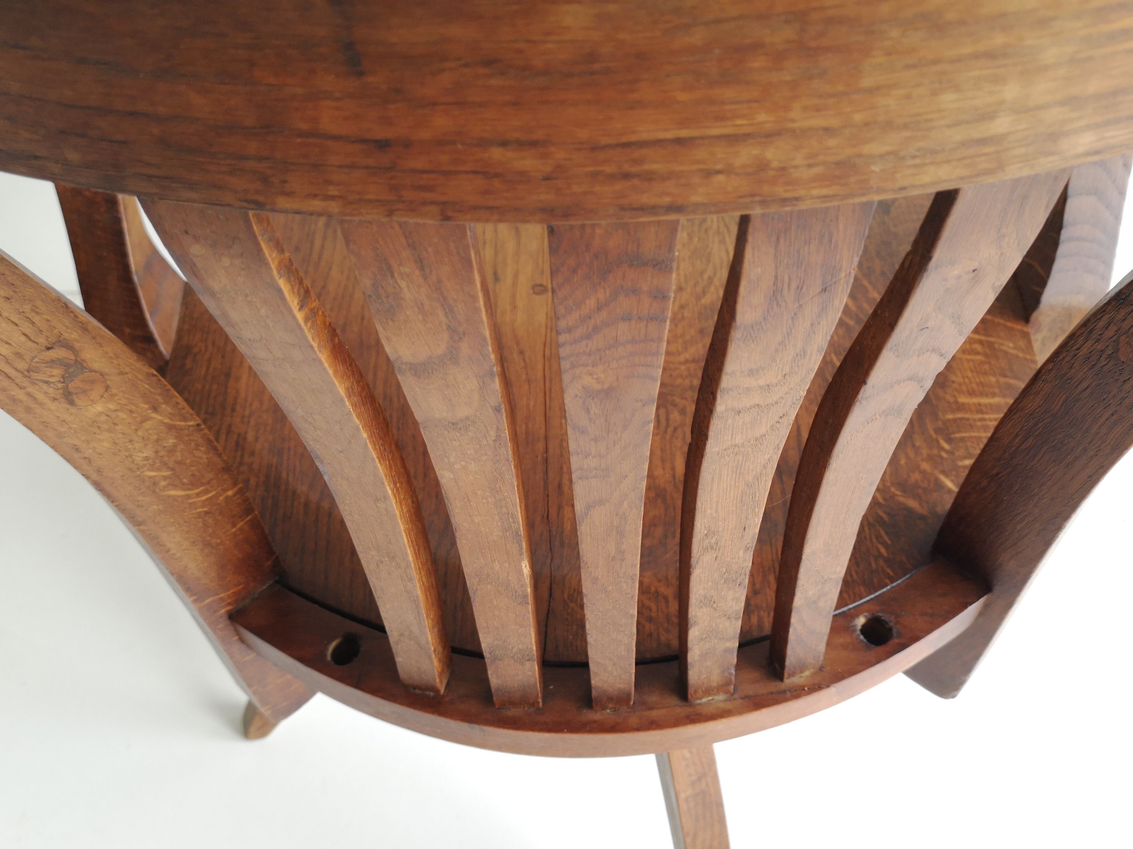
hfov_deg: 55.4
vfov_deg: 42.9
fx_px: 1080
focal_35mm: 33
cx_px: 566
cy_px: 424
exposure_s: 3
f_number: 1.8
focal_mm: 3.95
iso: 100
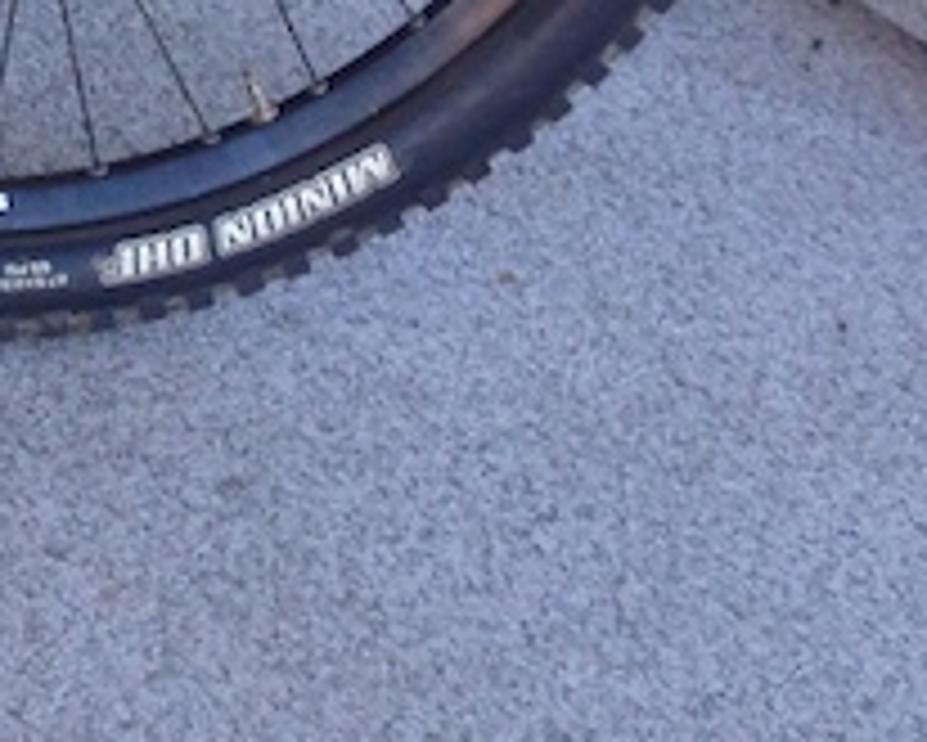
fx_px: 4392
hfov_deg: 10.4
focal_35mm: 160
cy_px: -773
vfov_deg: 9.1
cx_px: -1305
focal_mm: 4.12
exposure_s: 1/60
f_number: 2.4
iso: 50
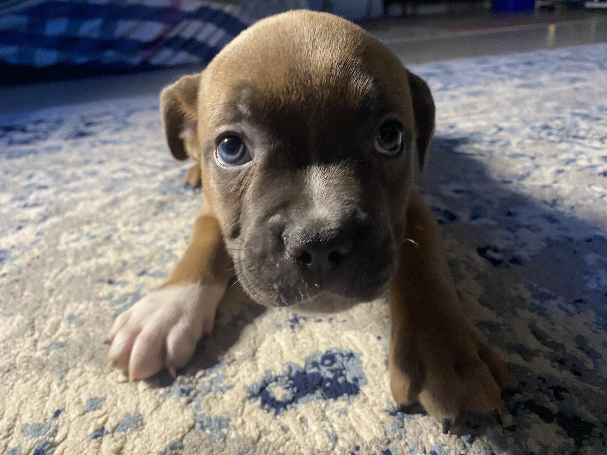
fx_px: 438
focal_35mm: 25
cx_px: 304
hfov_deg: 69.4
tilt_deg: -25.4
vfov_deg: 54.9
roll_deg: +4.2
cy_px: 228
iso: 500
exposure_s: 1/46
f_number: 1.8
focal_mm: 4.25
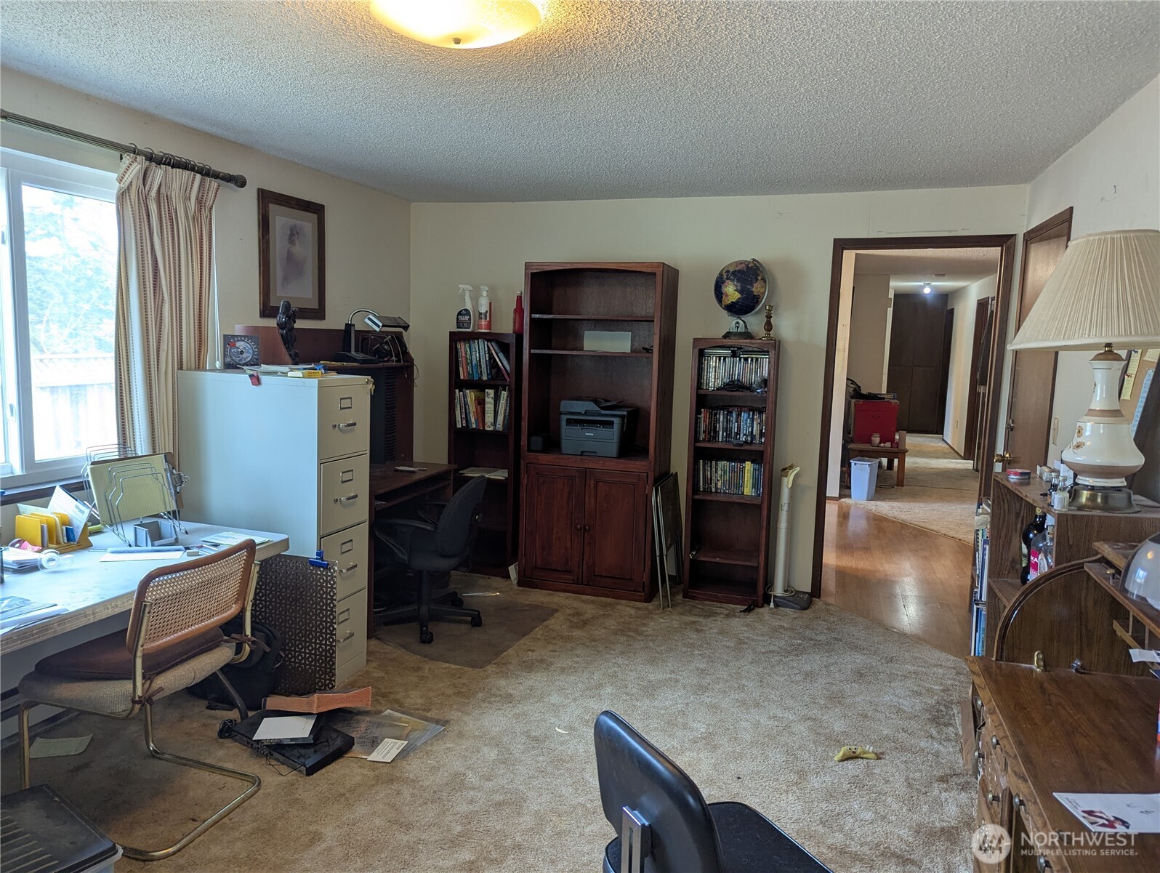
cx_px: 580
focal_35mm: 24
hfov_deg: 71.5
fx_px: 805
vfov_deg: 56.9
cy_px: 436
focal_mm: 6.81
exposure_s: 1/120
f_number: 1.85
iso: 161
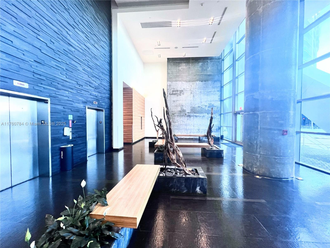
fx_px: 124
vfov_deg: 89.9
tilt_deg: -0.4
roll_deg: +0.9
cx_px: 165
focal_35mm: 13
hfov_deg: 106.2
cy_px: 124
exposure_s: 1/120
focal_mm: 1.57
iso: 250
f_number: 1.8
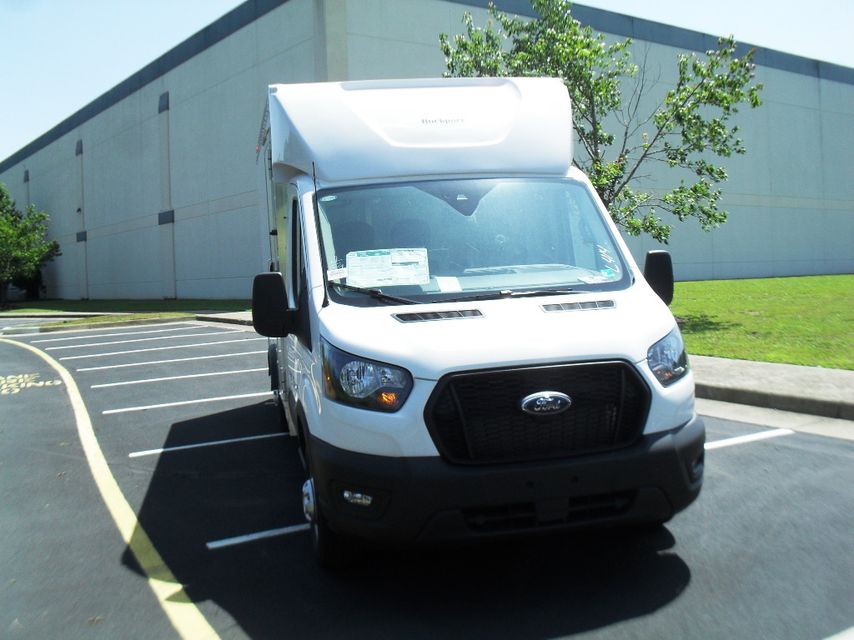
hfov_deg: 52.6
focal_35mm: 35
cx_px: 427
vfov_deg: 40.7
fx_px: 863
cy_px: 320
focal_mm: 6.3
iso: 100
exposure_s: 1/125
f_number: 8.4
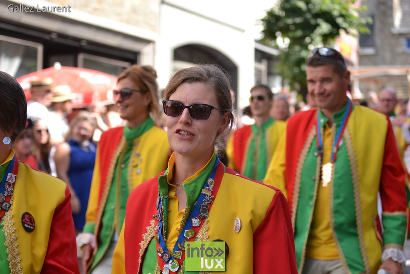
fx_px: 854
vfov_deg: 18.2
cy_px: 137
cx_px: 205
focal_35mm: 75
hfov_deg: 27.0
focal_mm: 50
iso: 100
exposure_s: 1/400
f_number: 2.8
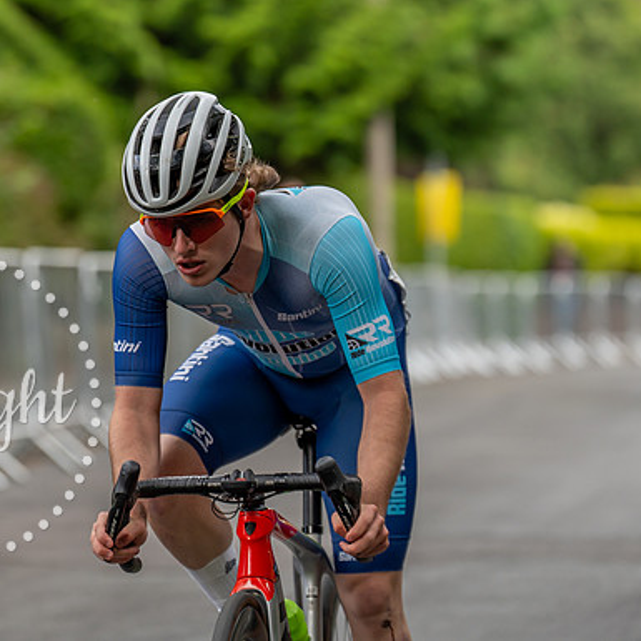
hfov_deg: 7.6
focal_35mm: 230
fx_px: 4819
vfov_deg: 7.6
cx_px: 188
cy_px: 215
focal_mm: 135
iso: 400
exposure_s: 1/800
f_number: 2.8
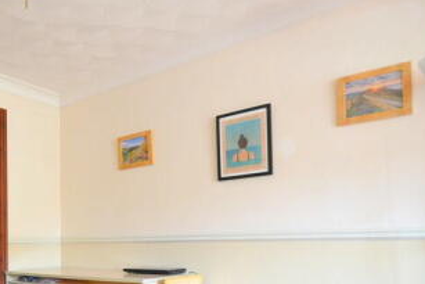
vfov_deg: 39.4
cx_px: 55
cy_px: 232
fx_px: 378
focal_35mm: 32
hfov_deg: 52.6
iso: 900
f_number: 3.5
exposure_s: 1/60
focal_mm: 10
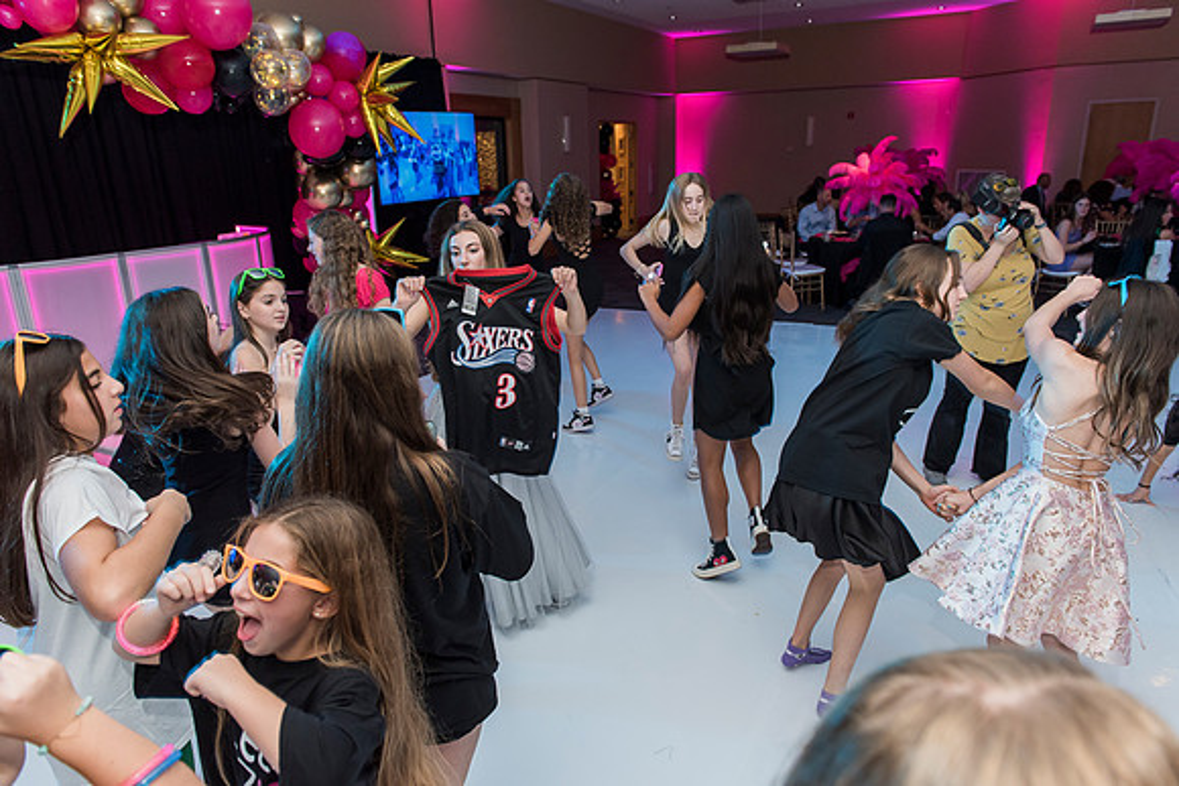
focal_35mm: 24
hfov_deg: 73.7
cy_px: 393
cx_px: 590
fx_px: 786
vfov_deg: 53.2
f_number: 4
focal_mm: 24
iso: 1000
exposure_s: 1/100
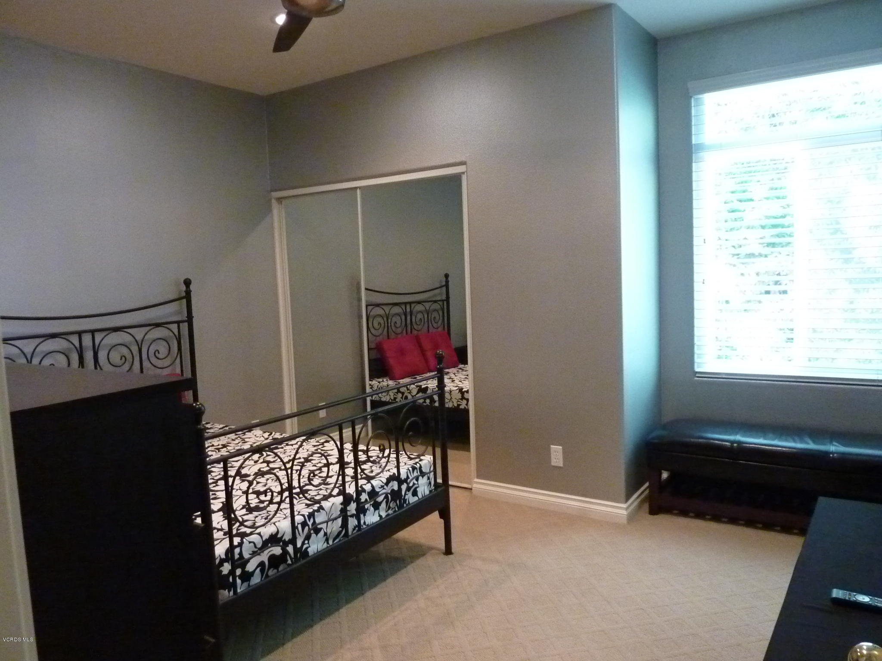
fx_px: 637
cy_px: 330
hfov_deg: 69.4
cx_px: 441
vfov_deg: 54.9
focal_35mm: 25
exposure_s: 1/25
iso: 800
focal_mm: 4.1
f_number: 3.3
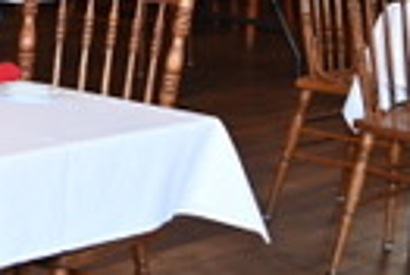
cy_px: -47
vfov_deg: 7.4
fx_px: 2112
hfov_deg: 10.9
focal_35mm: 185
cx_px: -85
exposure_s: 1/60
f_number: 4
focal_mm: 38
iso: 1100
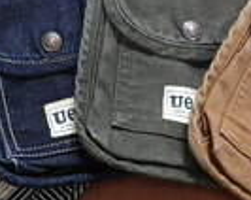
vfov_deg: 21.2
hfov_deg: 26.4
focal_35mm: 72
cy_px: 90
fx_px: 534
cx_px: 130
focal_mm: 5
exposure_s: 1/15
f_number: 3.5
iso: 800
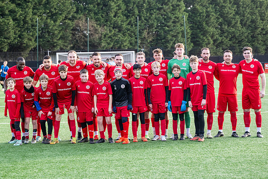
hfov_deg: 18.8
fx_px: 811
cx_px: 148
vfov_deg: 12.6
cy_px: 86
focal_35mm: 109
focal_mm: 98
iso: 800
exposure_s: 1/1000
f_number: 4
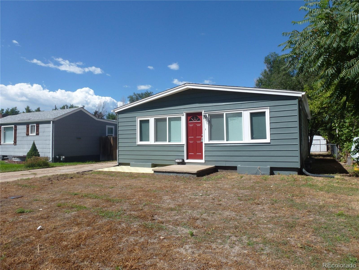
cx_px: 180
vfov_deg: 56.8
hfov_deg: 71.6
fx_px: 249
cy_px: 135
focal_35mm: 24
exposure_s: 1/1000
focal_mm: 4.3
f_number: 4
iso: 100
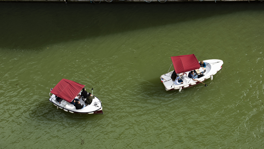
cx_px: 133
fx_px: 357
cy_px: 68
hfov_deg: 40.6
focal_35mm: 51
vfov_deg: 23.5
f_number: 7.1
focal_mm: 48
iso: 125
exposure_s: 1/320
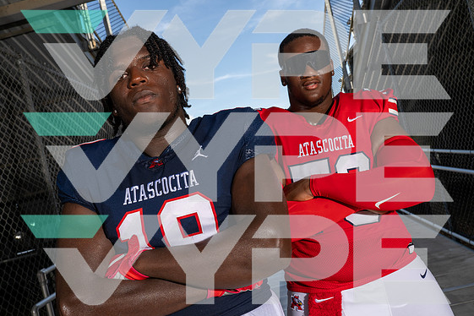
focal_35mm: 30
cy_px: 158
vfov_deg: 43.6
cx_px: 238
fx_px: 395
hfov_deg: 61.9
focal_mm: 29
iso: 160
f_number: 11
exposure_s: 1/250
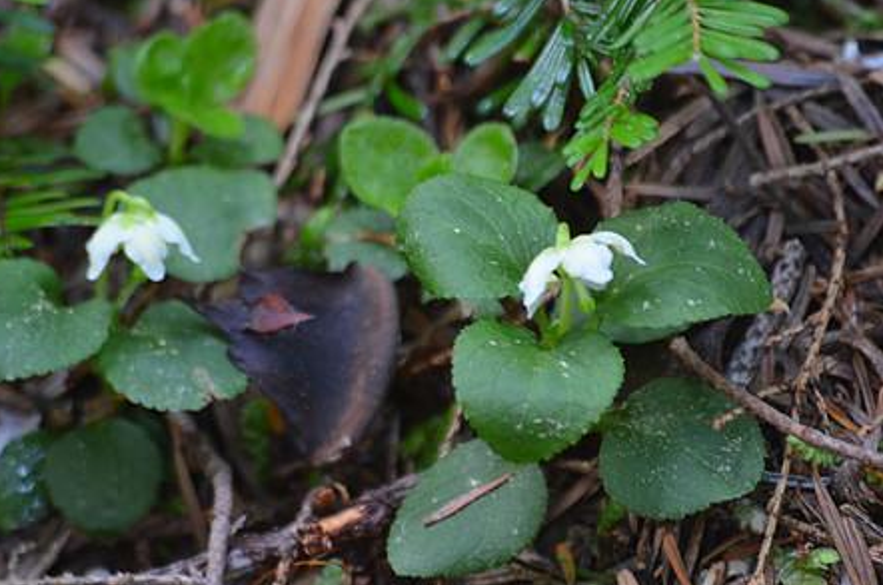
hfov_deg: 3.5
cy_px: 313
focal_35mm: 590
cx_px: 473
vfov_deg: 2.3
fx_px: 14445
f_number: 5.6
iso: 1600
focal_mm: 300
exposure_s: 1/80
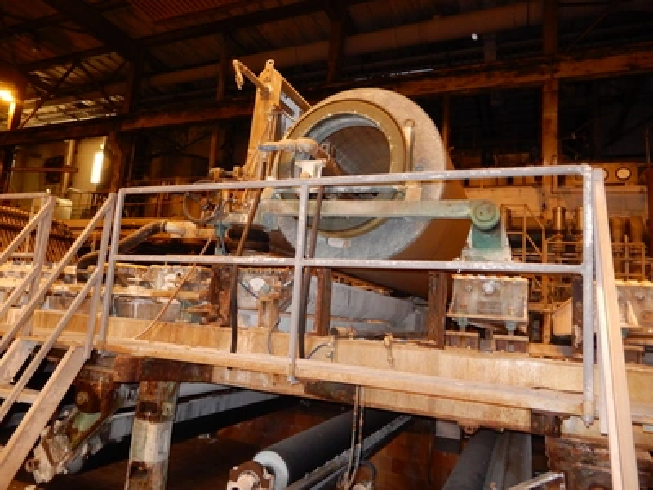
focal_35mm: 24
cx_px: 326
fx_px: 453
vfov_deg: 56.8
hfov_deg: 71.6
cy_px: 245
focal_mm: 4.3
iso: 560
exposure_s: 1/30
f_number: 3.4
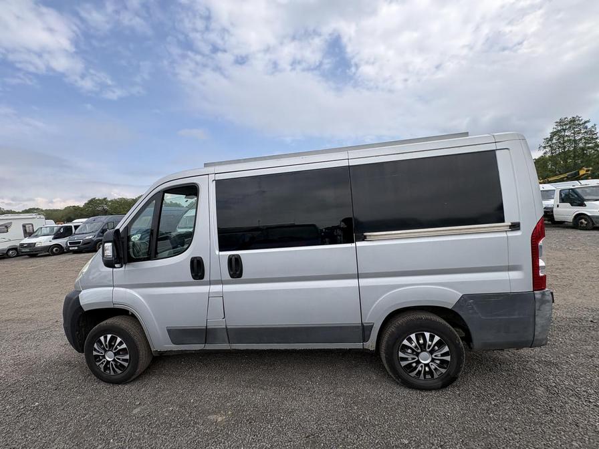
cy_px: 224
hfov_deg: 102.1
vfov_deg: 85.7
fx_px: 242
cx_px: 300
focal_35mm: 14
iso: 50
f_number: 2.2
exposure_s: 1/1020
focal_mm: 2.22
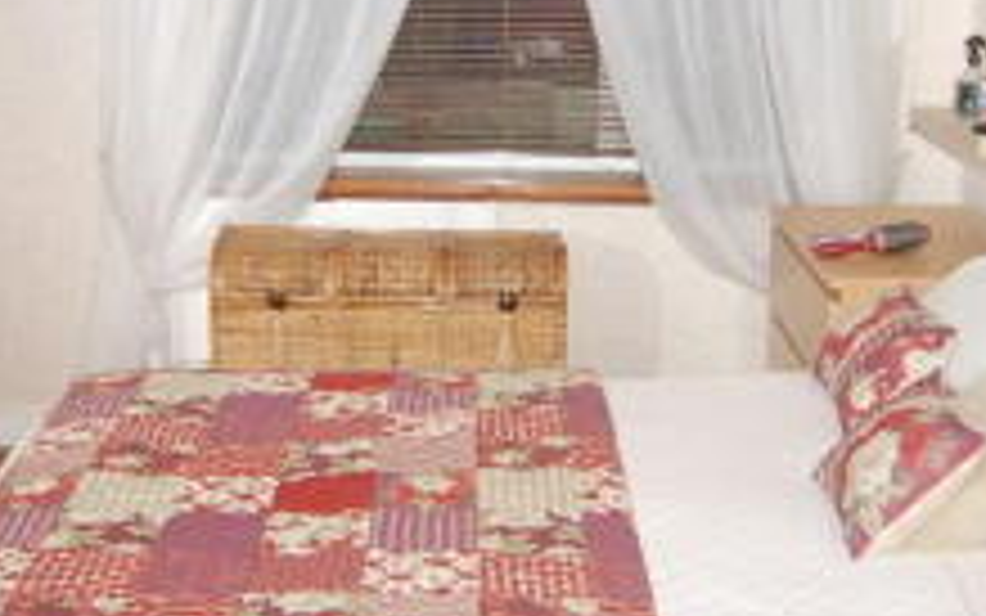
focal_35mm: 64
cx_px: 452
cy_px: 263
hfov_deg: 32.0
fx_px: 1720
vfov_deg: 20.3
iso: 200
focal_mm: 14
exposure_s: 1/60
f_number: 4.8
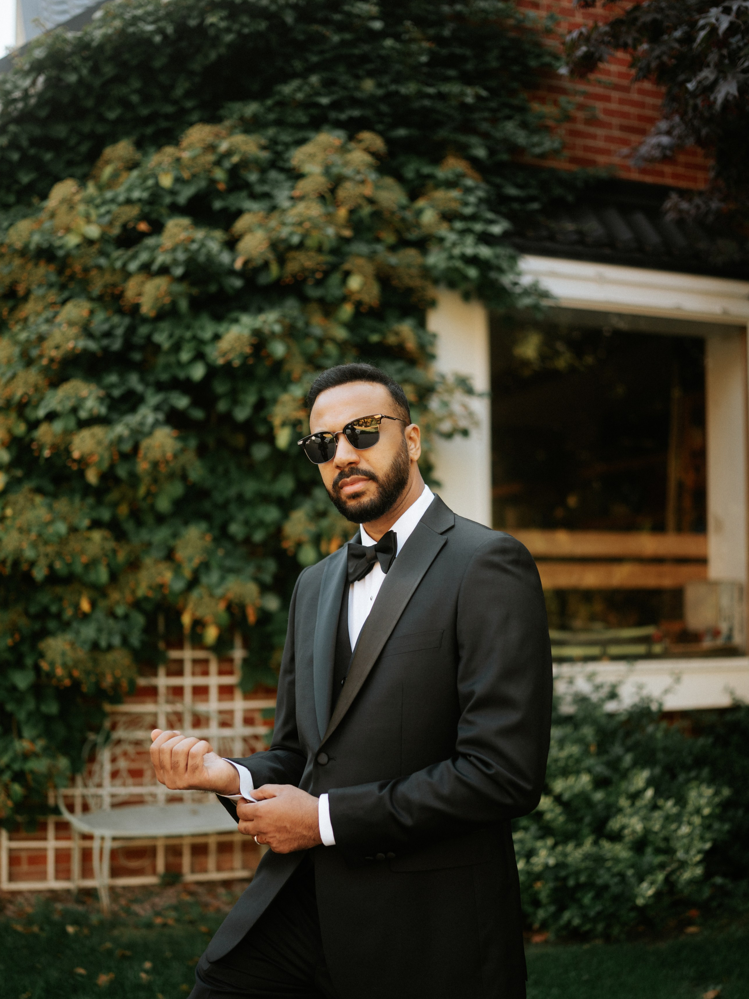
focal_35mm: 40
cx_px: 360
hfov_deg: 36.0
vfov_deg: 46.6
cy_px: 579
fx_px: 1154
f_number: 1.4
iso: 160
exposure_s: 1/250
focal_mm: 35
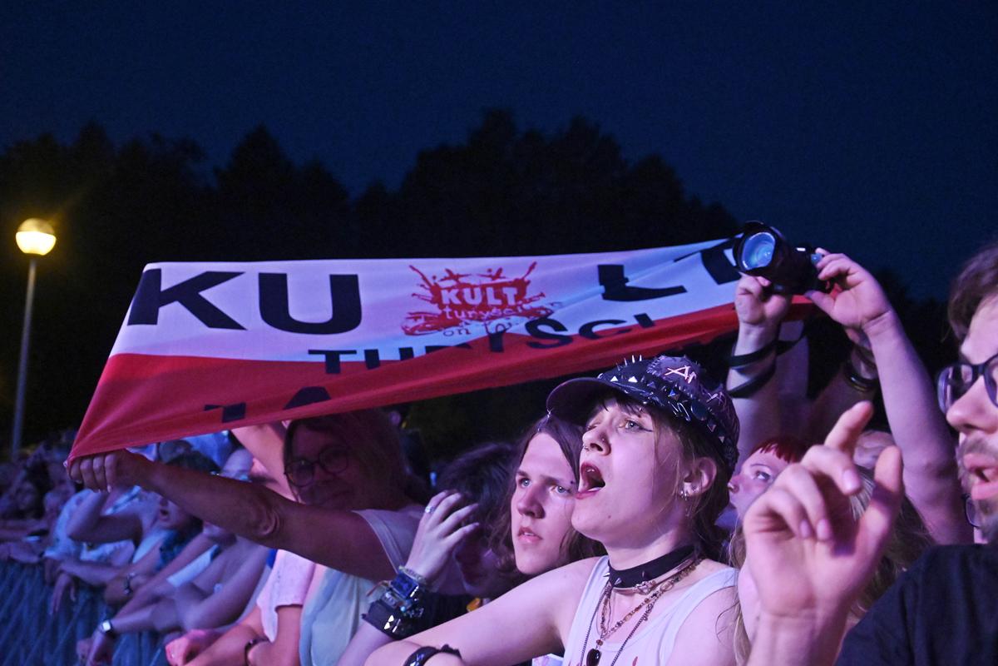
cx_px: 499
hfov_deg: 33.4
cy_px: 333
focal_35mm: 60
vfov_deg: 22.6
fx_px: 1663
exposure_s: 1/320
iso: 6400
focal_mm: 40
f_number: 4.5
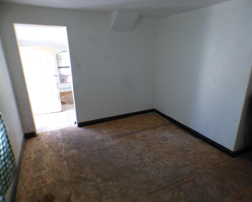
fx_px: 157
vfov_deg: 65.5
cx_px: 128
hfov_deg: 77.6
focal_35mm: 21
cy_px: 101
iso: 320
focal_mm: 3.58
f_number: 2.8
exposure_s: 1/60
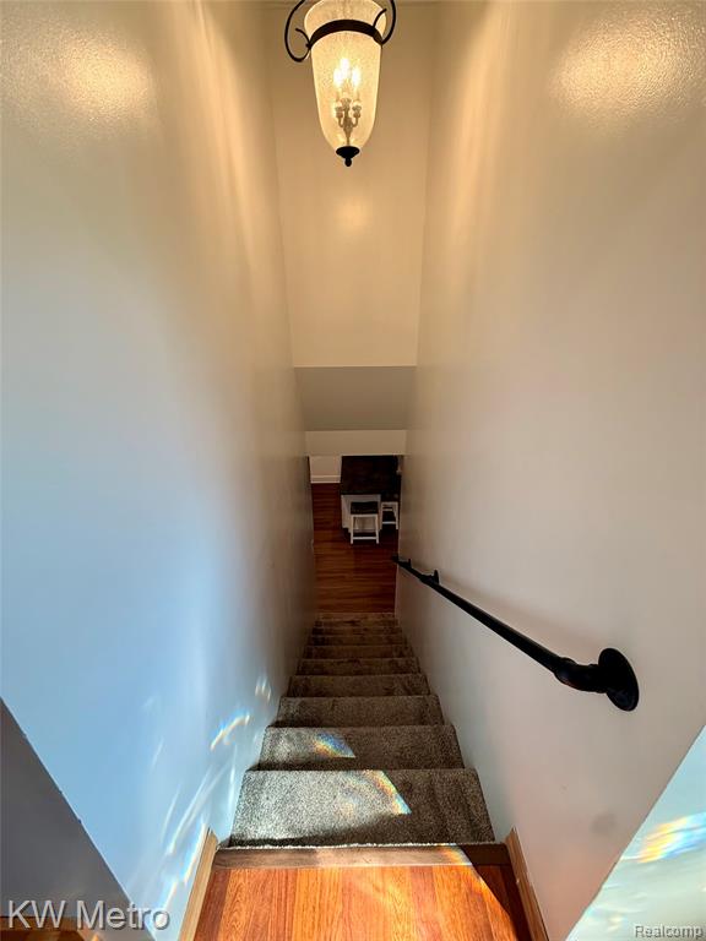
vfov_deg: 102.1
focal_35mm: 14
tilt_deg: -21.5
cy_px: 470
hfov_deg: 85.7
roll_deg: +2.9
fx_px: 381
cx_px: 353
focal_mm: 2.22
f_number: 2.2
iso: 200
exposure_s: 1/120
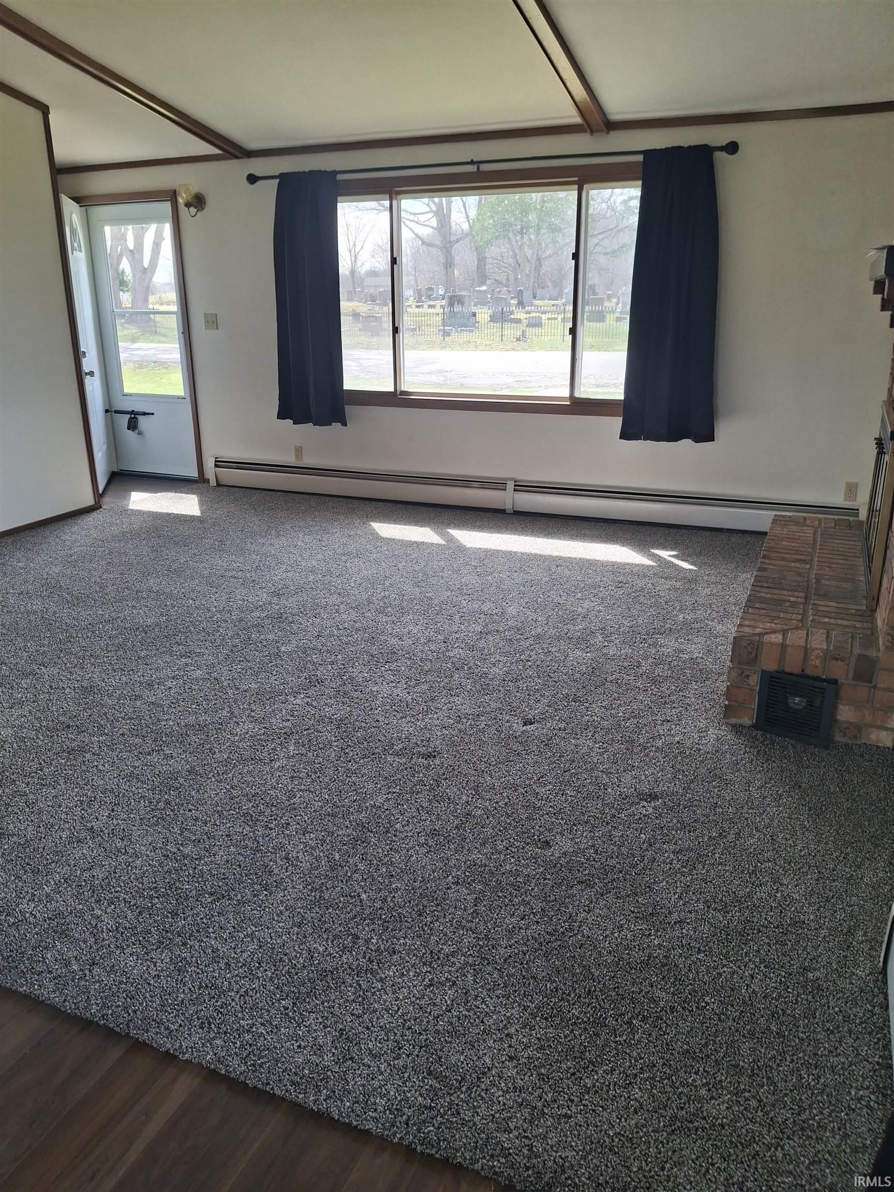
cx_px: 447
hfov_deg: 54.9
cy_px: 596
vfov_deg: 69.4
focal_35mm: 25
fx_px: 861
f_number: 1.8
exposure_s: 1/139
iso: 32
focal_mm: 4.69
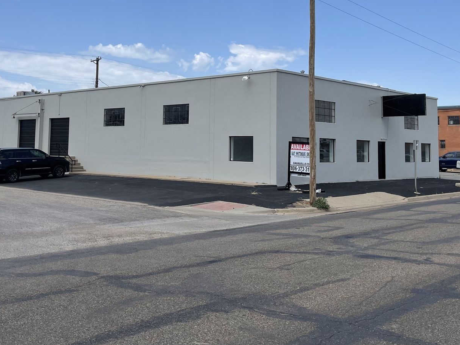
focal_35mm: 43
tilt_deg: +5.2
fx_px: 571
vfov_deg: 33.0
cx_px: 197
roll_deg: -1.5
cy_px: 87
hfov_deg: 43.7
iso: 32
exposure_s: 1/4717
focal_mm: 5.1
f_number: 1.6
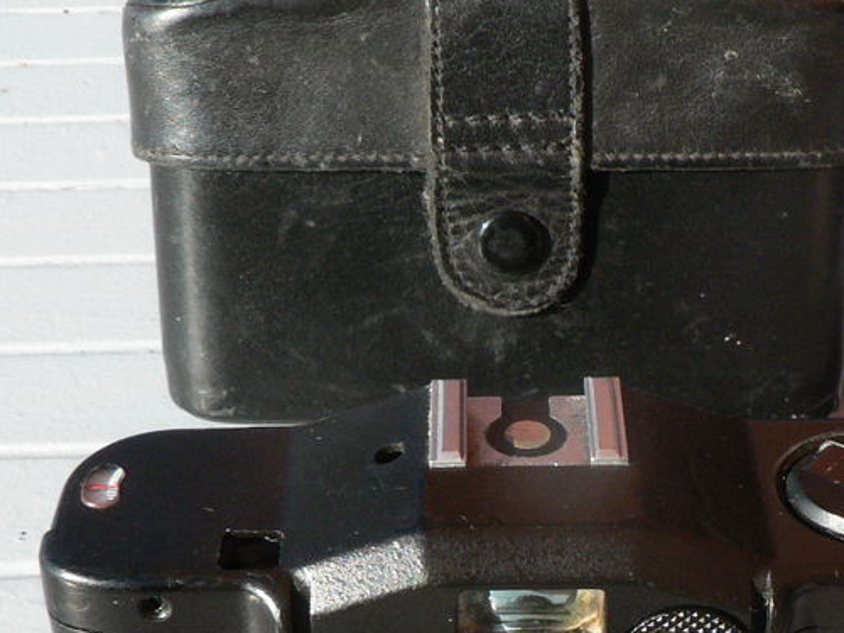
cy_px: 540
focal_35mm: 72
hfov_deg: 26.9
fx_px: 1755
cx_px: 555
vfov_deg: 20.1
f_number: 5.6
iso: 200
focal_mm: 6
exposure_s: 1/400
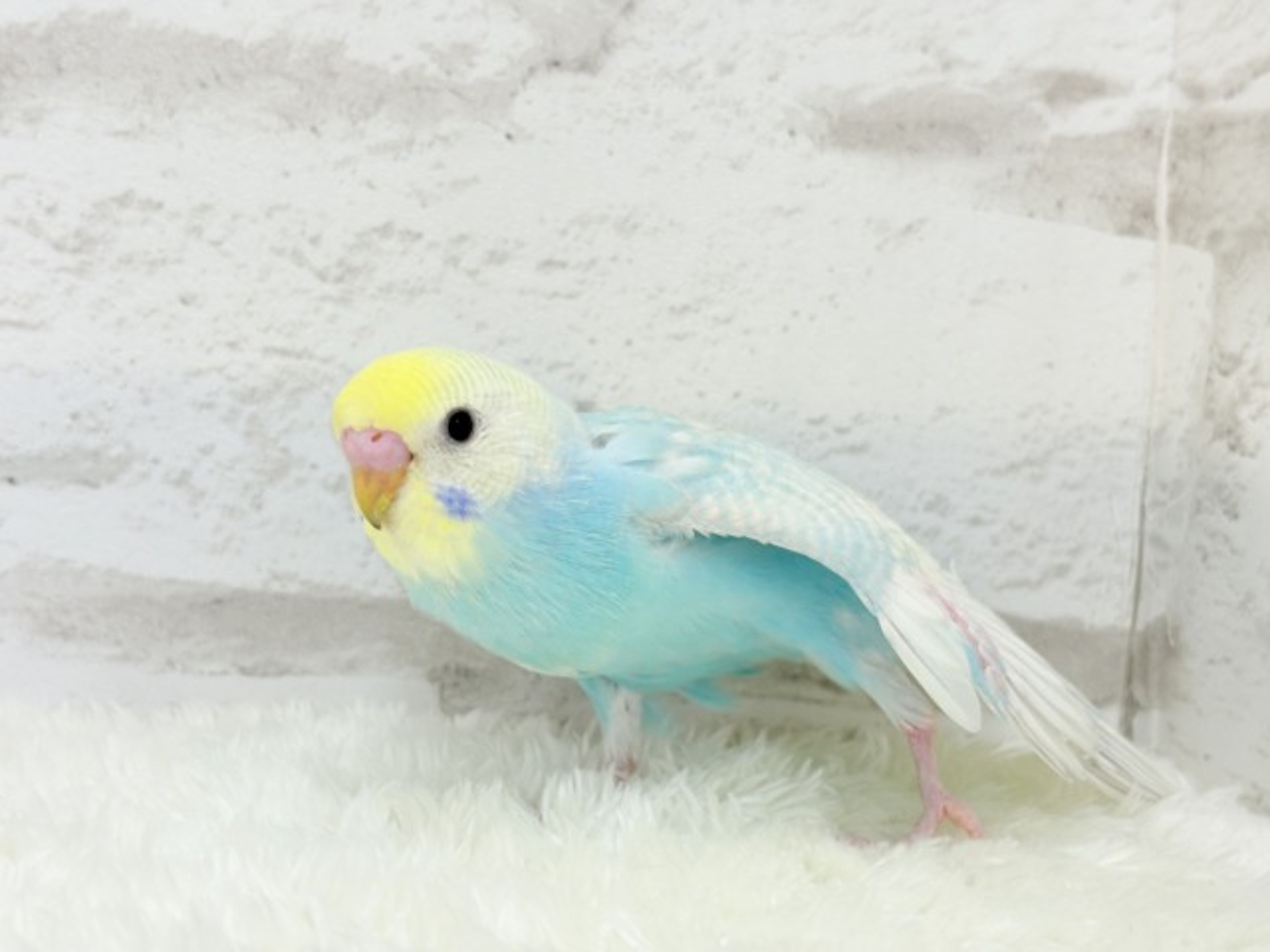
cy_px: 476
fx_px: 1908
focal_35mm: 52
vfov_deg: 28.0
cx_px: 635
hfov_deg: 36.8
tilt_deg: -6.0
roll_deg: -3.0
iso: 32
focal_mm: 5.96
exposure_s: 1/50
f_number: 1.6
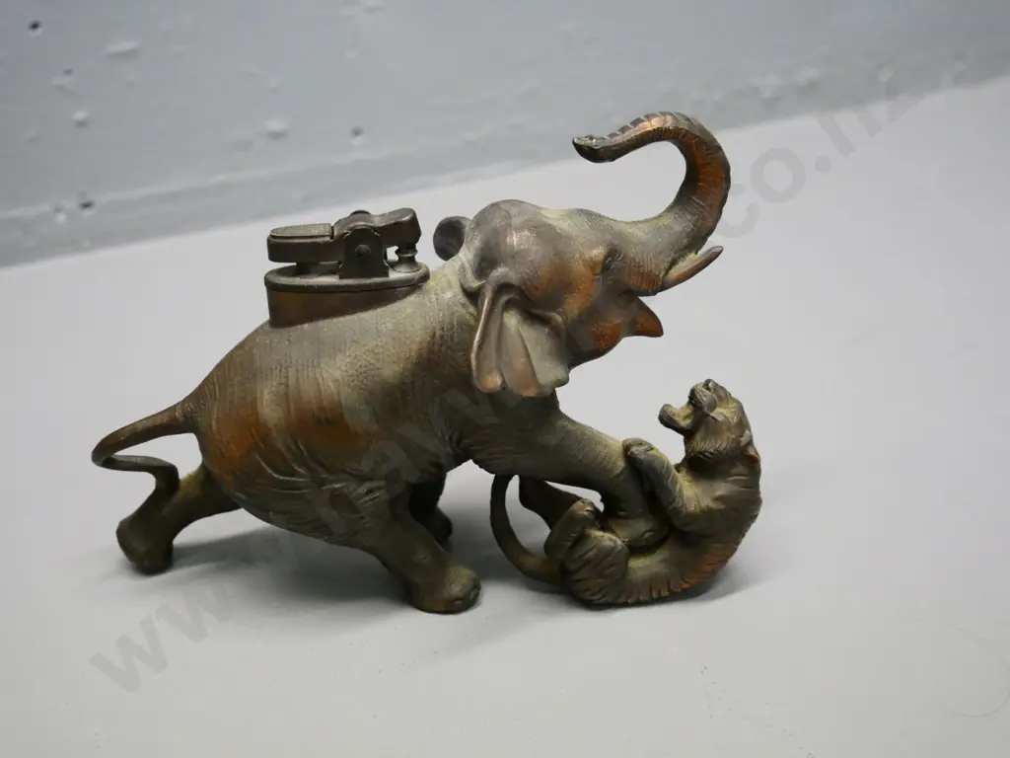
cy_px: 379
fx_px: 1284
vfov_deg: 32.9
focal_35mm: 44
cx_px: 505
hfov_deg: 42.9
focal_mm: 22
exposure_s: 1/200
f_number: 4.2
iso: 3200
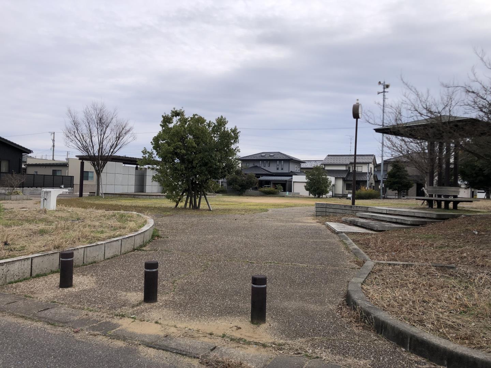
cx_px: 246
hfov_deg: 63.4
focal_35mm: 28
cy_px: 184
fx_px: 397
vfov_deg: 49.7
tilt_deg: +0.6
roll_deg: +0.4
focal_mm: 3.99
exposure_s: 1/759
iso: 20
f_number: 1.8
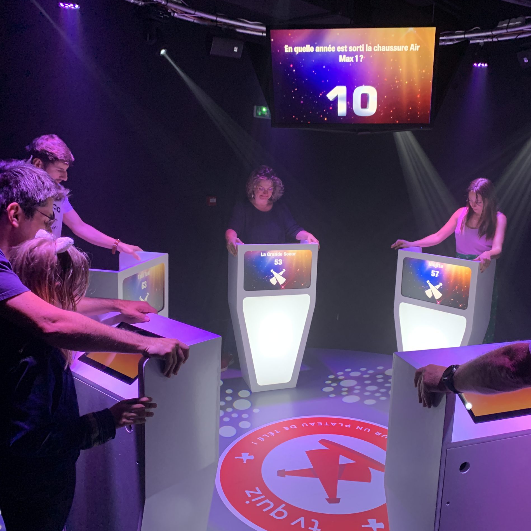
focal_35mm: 31
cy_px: 266
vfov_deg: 52.5
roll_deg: -2.9
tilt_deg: -10.7
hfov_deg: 52.1
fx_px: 538
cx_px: 322
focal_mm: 4.25
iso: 400
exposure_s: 1/46
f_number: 1.8
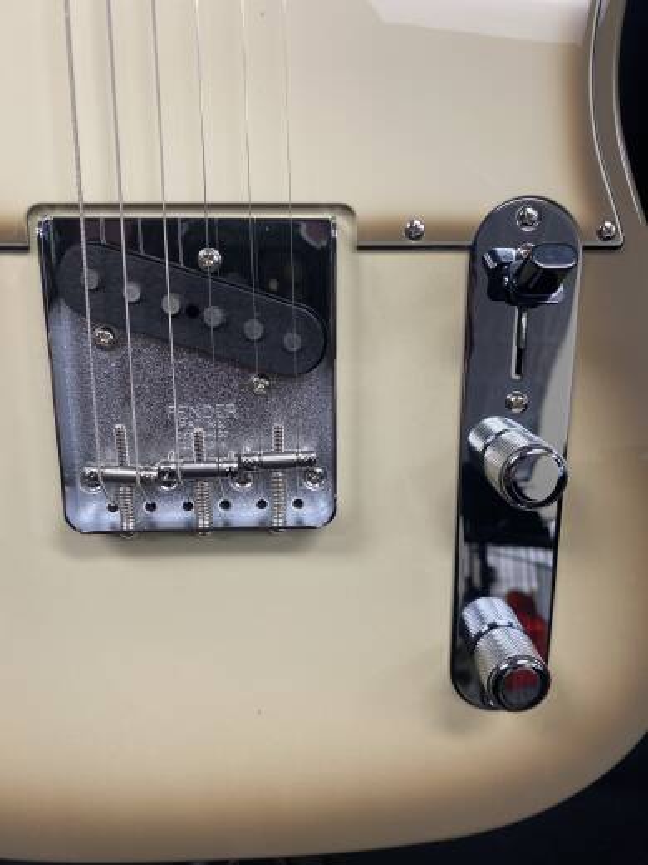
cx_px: 324
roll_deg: +3.0
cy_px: 432
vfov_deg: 67.3
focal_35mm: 26
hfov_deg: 53.1
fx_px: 649
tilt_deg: -29.5
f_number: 1.8
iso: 80
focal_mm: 4.25
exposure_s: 1/64
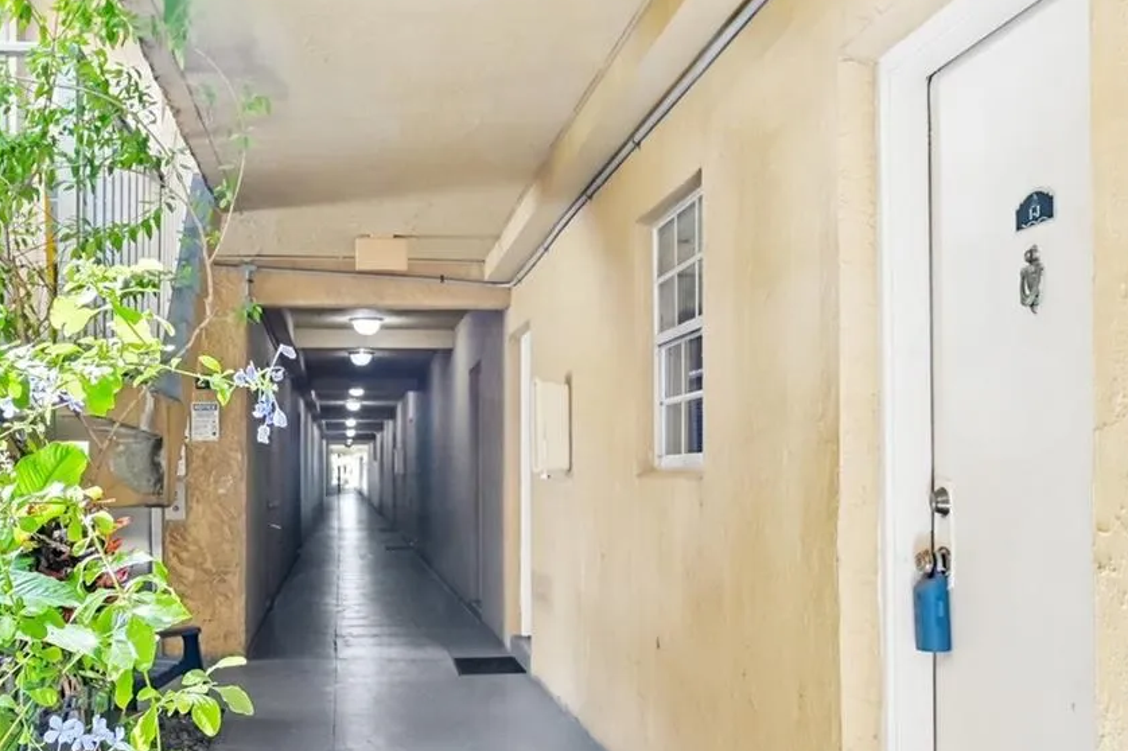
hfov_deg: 46.2
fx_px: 1315
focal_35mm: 42
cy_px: 482
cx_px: 462
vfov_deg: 31.7
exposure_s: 1/25
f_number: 8
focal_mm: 22
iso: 400
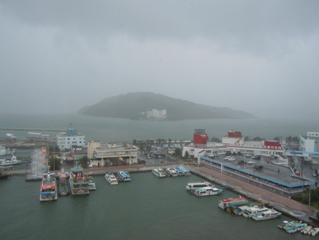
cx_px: 160
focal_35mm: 30
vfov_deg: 46.8
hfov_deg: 60.0
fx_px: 276
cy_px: 120
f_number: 3.5
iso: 320
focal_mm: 5.4
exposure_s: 1/60
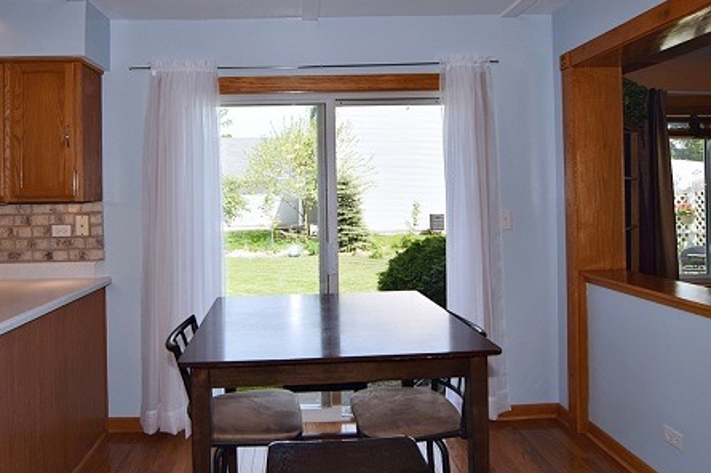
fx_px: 468
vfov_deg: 53.2
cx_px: 315
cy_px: 190
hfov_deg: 74.2
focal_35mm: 24
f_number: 6.3
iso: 100
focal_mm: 11
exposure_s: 1/160
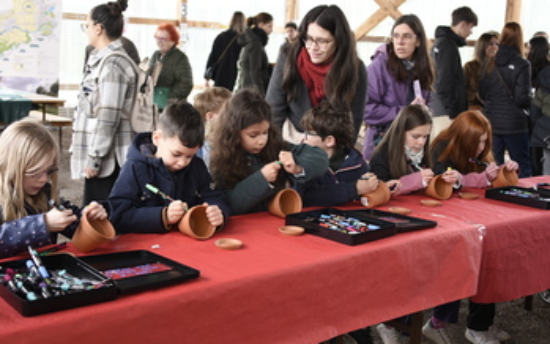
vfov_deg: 26.3
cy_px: 163
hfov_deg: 41.1
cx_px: 281
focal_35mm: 49
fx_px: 734
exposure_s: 1/60
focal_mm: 40
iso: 200
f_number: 4
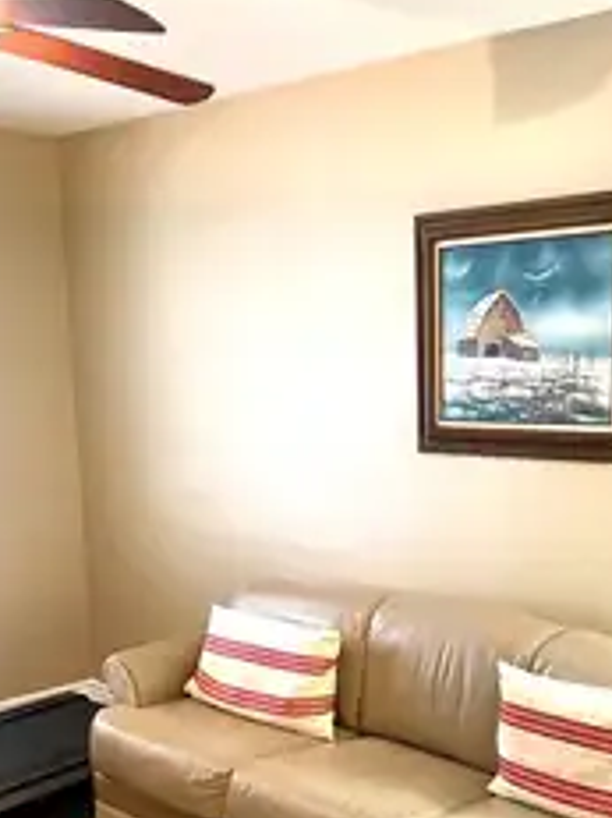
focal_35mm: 45
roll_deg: -0.6
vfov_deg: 40.9
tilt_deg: -12.5
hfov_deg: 31.9
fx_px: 1062
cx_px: 403
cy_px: 613
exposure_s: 1/60
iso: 400
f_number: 1.8
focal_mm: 4.25
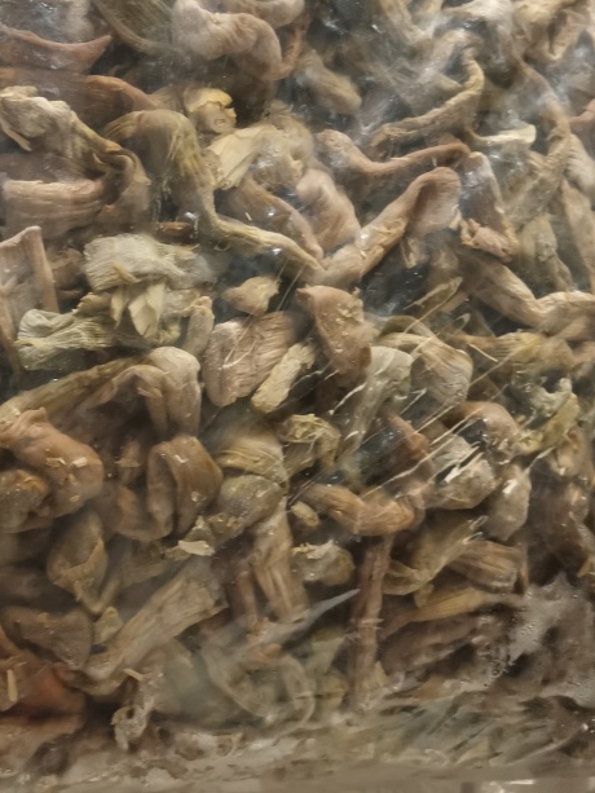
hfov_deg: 30.6
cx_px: 181
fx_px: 1077
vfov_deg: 38.5
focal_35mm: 47
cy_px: 127
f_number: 1.8
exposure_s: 1/33.3
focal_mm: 5.58
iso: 500
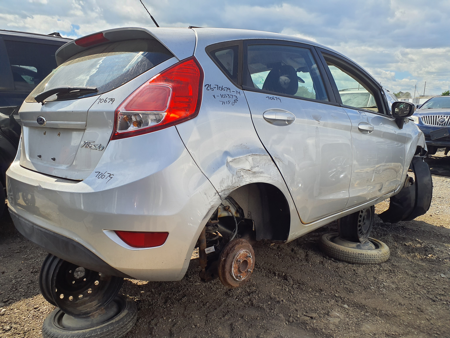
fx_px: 351
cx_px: 225
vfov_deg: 51.4
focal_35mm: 27
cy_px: 169
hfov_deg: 65.3
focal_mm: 3.58
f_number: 1.9
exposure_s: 1/1568
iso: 40
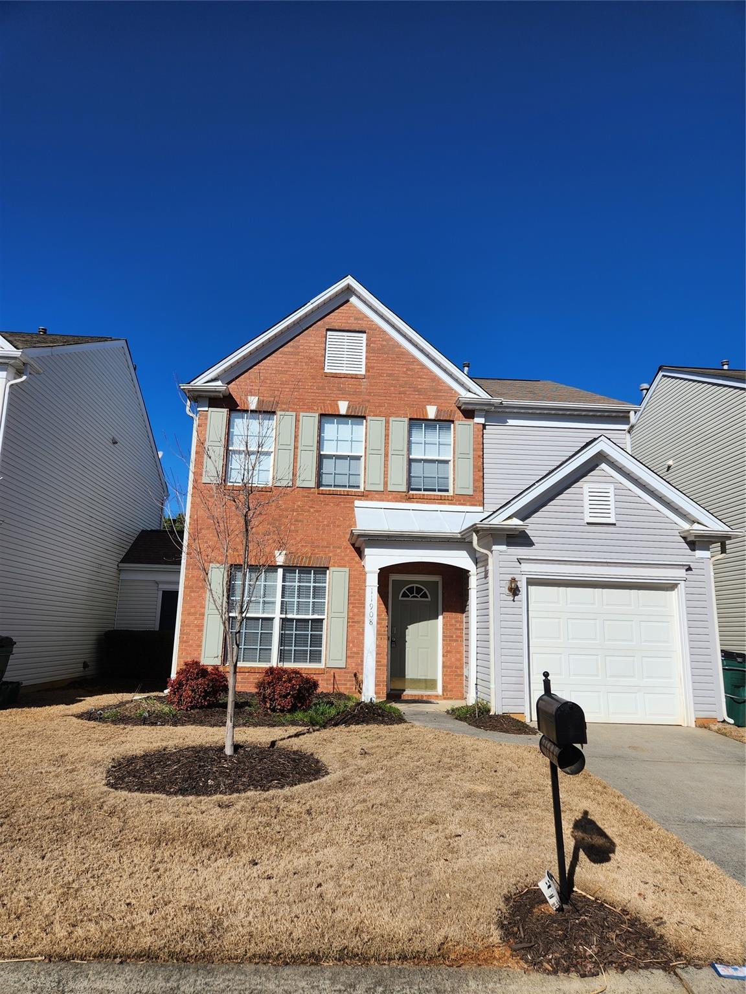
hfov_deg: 58.9
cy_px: 497
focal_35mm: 23
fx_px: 661
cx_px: 373
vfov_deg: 73.9
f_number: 1.8
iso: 20
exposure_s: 1/3092
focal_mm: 5.4
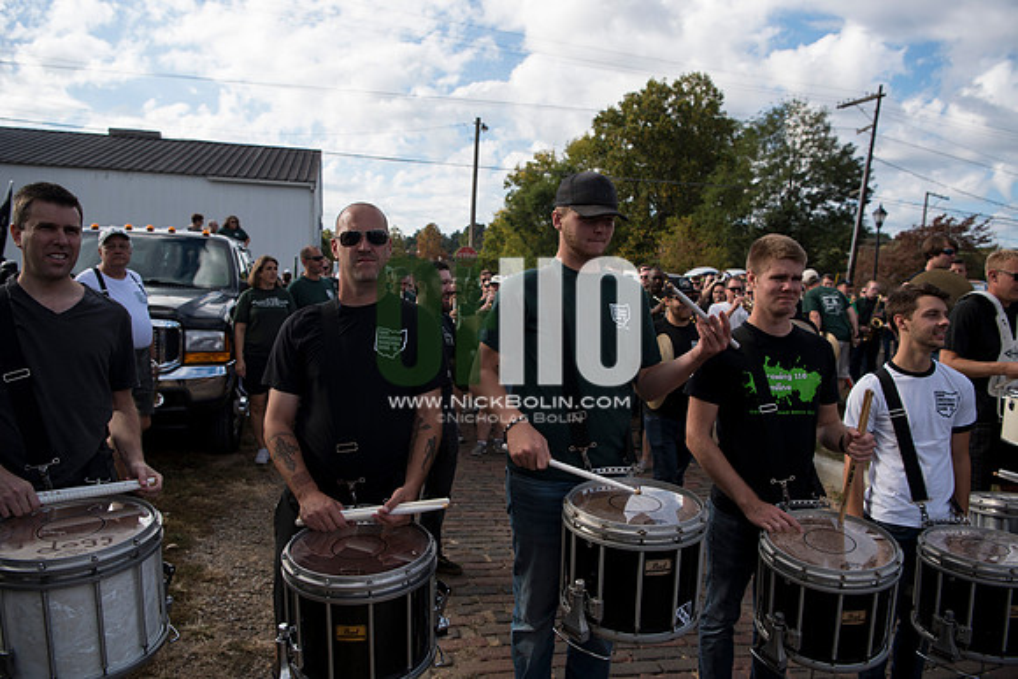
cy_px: 340
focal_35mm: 24
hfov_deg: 73.7
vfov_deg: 53.2
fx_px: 679
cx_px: 509
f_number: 4.5
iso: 250
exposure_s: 1/1250
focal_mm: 24
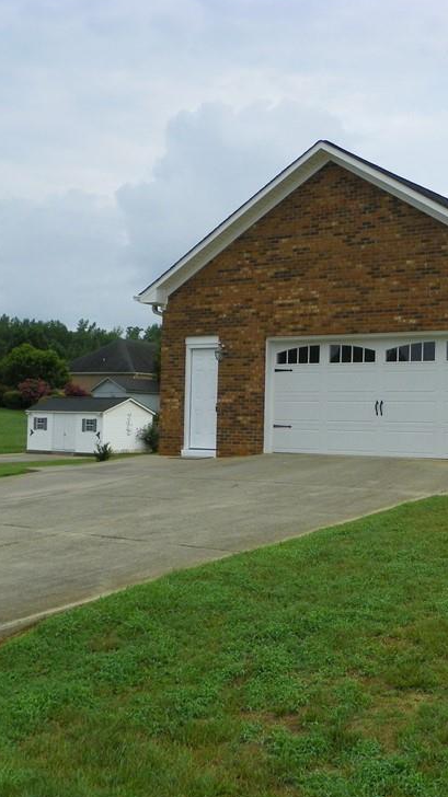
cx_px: 415
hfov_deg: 25.1
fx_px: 972
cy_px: 409
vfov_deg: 44.6
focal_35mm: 46
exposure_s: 1/250
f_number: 4
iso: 64
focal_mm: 5.3
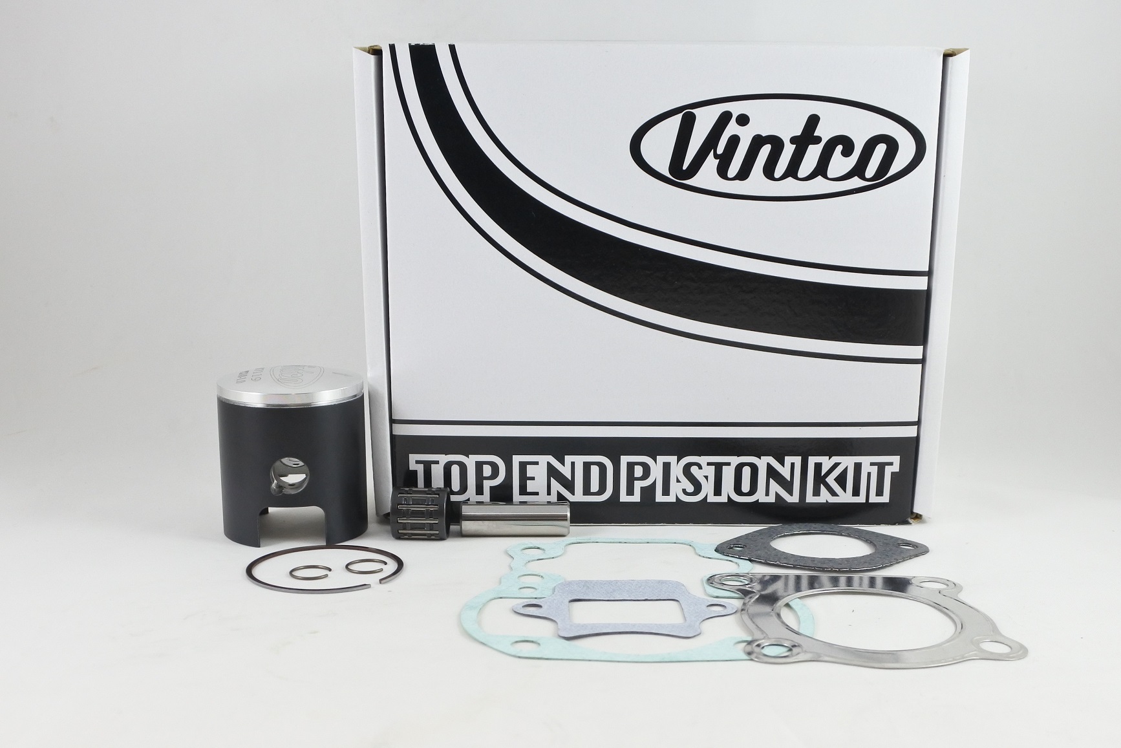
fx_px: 1059
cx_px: 560
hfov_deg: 55.8
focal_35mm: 34
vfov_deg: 38.9
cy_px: 374
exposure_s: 1/125
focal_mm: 12.6
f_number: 3.8
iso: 450
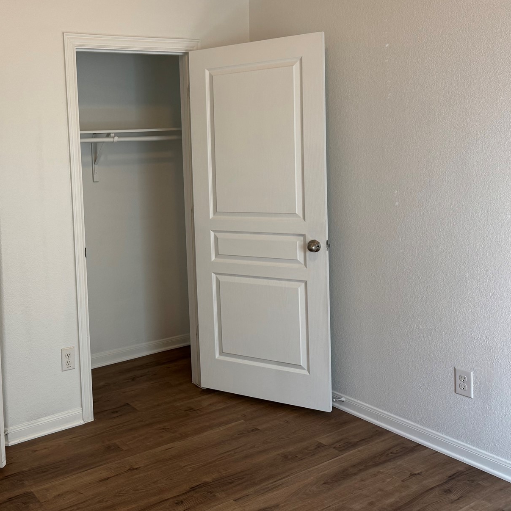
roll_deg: +2.1
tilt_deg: -5.1
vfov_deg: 45.7
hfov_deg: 44.0
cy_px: 192
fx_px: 601
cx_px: 108
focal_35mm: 36
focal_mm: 6.76
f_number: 1.78
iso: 125
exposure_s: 1/60
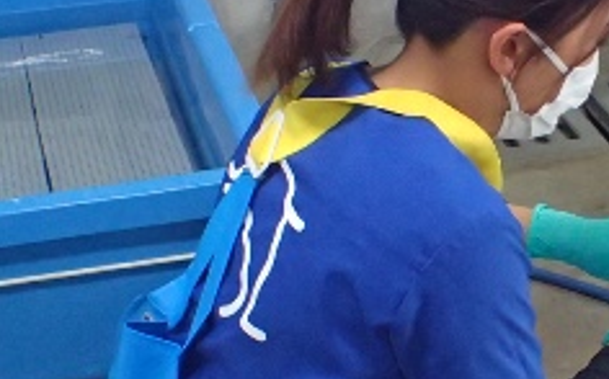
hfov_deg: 19.0
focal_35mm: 108
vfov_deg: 12.1
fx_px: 1791
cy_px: 217
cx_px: 532
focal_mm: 5.5
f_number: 2.3
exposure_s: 1/80
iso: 800
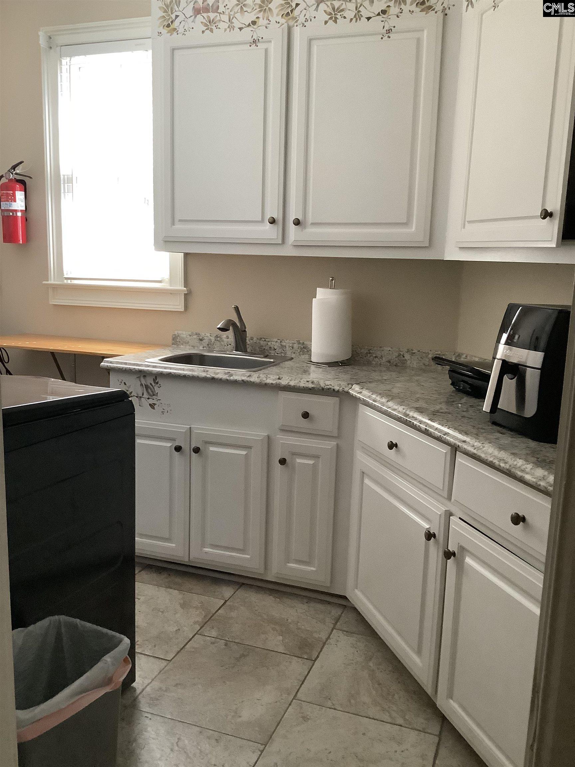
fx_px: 687
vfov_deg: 58.4
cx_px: 288
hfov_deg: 45.4
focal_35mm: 31
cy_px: 384
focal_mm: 3.3
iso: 400
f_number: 2.4
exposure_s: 1/50
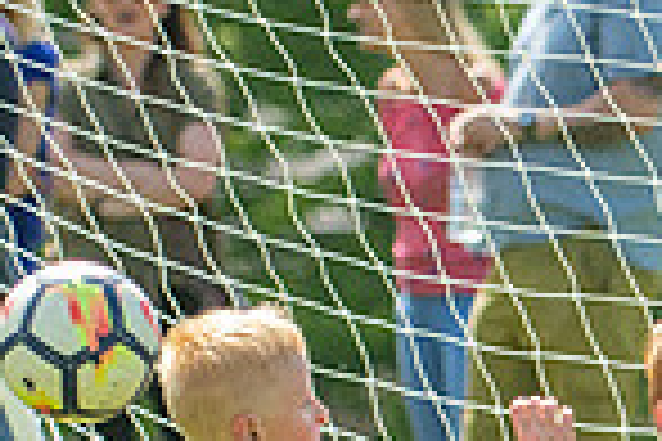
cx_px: 1052
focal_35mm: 896
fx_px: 16475
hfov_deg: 2.3
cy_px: 752
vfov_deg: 1.5
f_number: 3.2
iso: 250
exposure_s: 1/2000
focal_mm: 130
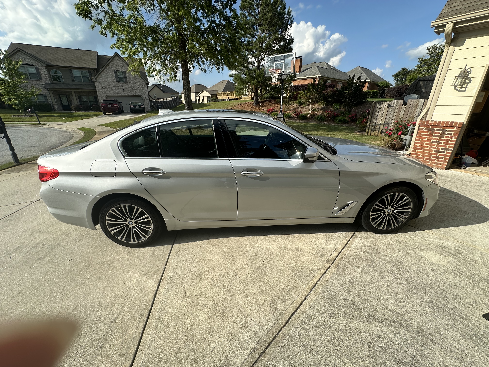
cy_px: 184
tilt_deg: -21.5
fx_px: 198
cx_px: 244
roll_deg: -0.1
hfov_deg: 102.1
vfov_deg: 85.7
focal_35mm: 14
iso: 50
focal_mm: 2.22
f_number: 2.2
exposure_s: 1/1511
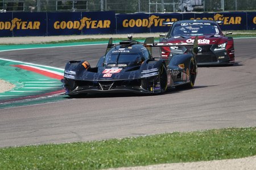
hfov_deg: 5.2
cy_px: 85
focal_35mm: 400
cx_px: 128
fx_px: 2844
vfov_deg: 3.4
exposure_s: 1/800
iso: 100
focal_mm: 146.76
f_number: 4.5
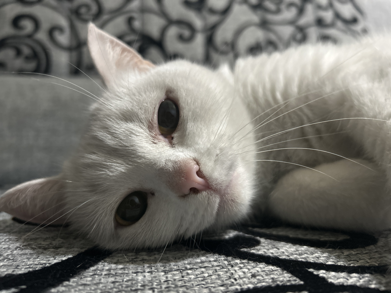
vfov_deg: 53.1
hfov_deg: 67.3
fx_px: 294
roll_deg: +0.5
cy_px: 146
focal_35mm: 26
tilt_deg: +1.9
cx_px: 196
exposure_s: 1/33
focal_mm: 5.7
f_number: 1.5
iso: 500
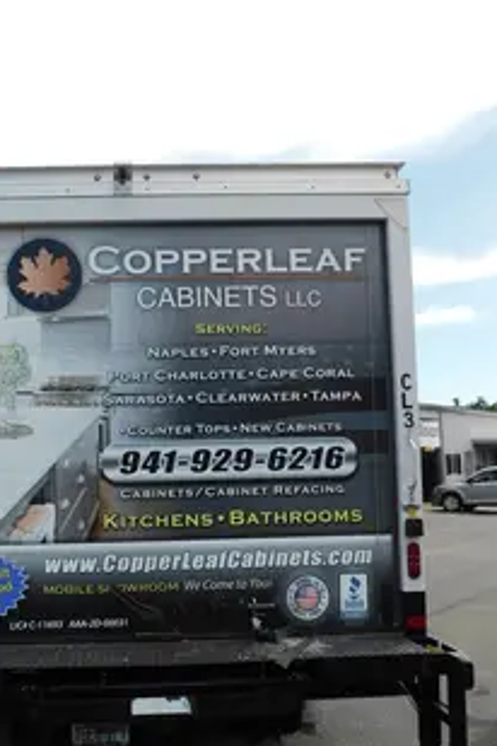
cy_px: 459
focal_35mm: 31
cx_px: 138
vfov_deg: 59.6
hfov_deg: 41.3
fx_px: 642
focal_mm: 4
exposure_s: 1/1250
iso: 125
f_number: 3
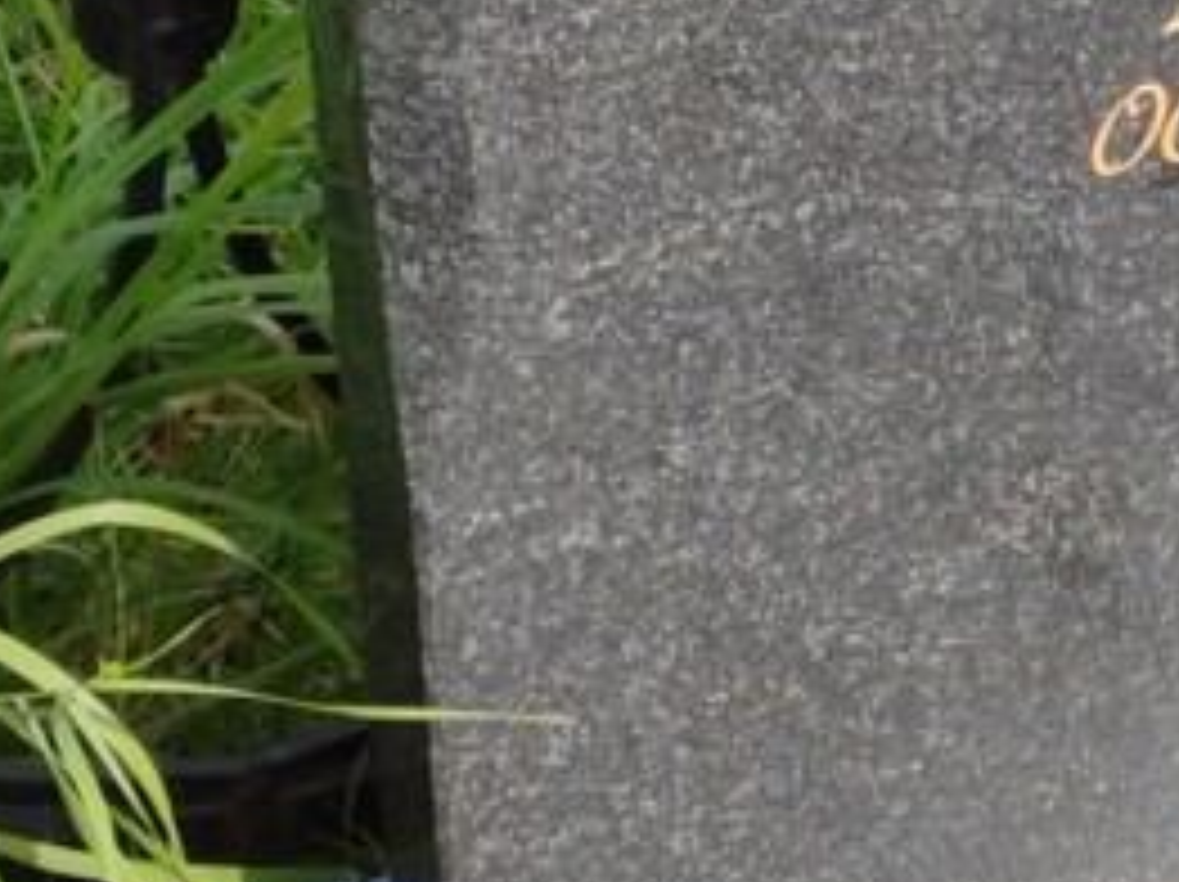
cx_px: 1593
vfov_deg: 7.0
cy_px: -4
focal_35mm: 211
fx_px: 7180
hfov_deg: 9.2
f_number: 1.9
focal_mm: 5.52
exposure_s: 1/740
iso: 100
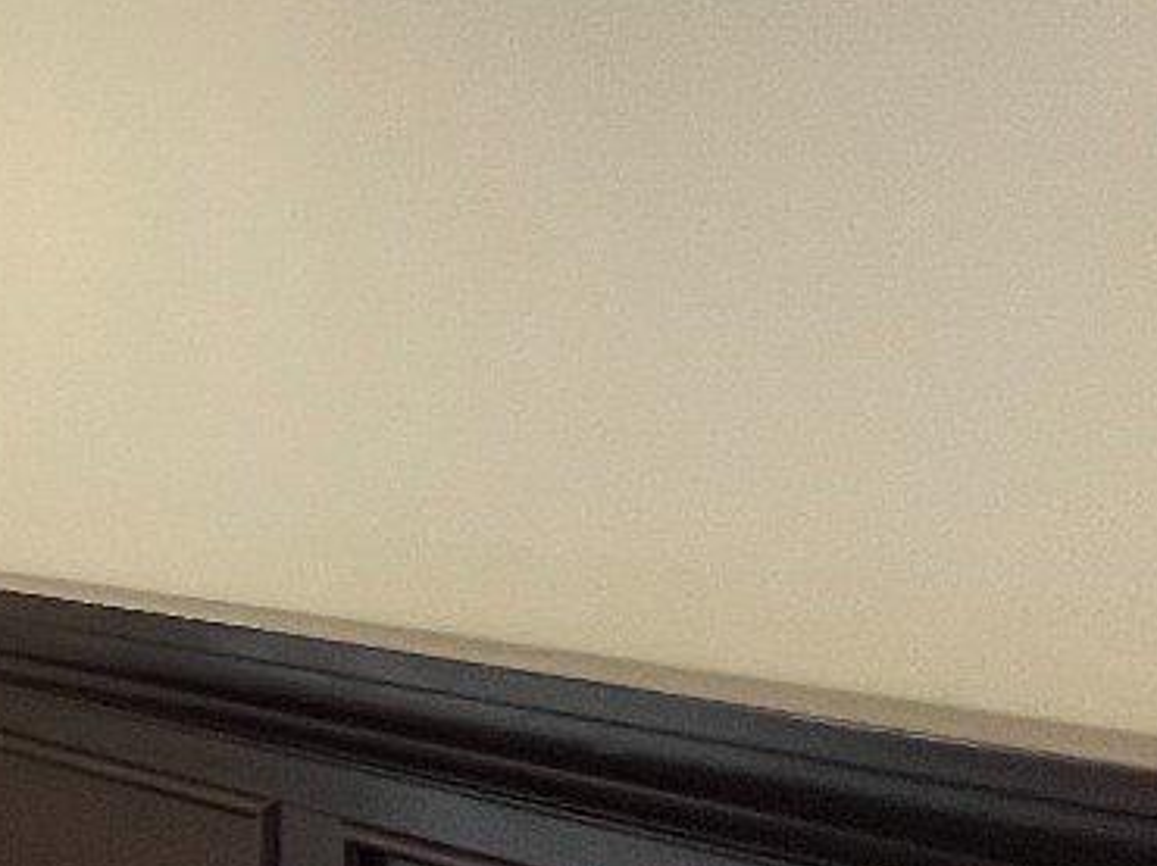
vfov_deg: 20.4
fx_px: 2405
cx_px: -1445
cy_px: 463
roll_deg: -0.2
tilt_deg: -1.6
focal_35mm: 72
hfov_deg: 16.3
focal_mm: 1.57
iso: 160
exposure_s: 1/120
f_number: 1.8
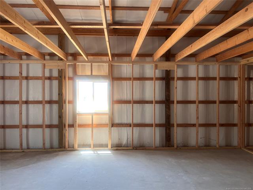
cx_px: 126
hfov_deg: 67.3
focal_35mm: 26
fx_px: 190
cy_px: 95
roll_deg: +1.0
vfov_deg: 53.1
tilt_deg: -0.1
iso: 125
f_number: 1.5
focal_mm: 5.7
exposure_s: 1/121
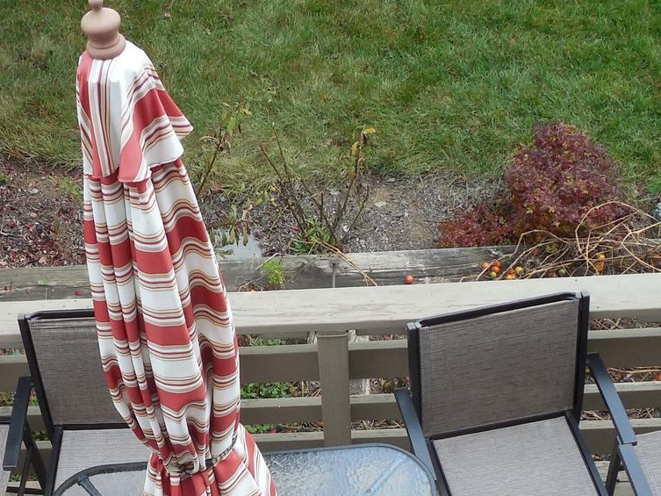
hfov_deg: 28.5
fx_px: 1299
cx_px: 257
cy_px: 494
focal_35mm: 68
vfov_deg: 20.9
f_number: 3.3
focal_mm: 4.5
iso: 125
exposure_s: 1/320
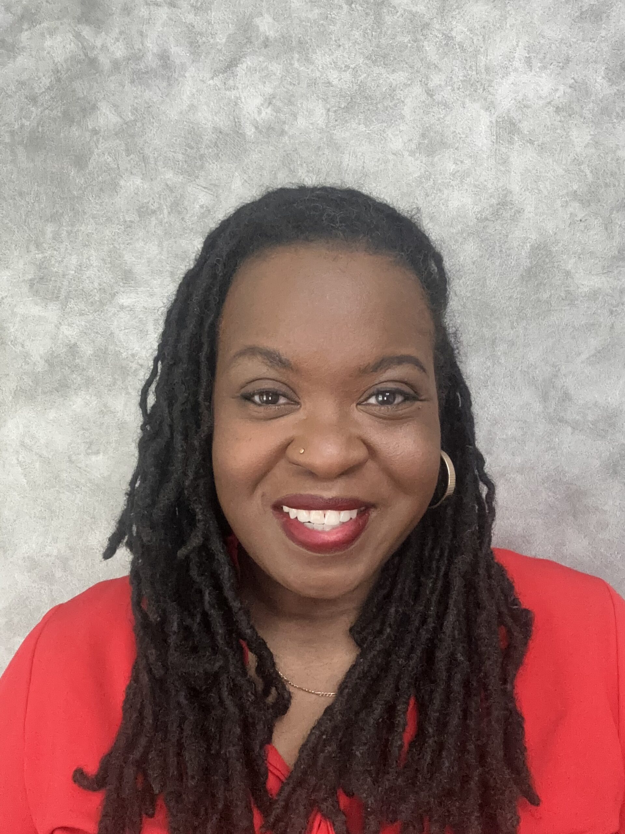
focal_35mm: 30
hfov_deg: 46.8
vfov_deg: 60.0
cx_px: 312
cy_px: 417
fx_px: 722
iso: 320
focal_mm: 2.69
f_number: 1.9
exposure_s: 1/40
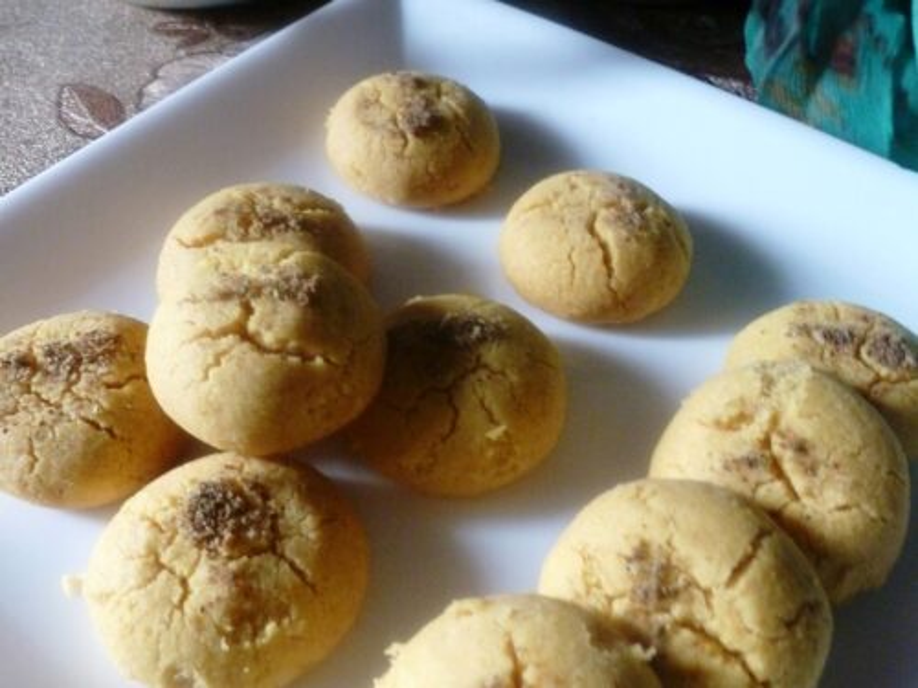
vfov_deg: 56.8
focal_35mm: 24
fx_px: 636
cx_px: 459
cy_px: 344
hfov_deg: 71.6
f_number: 3.3
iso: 400
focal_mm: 4.3
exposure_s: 1/13
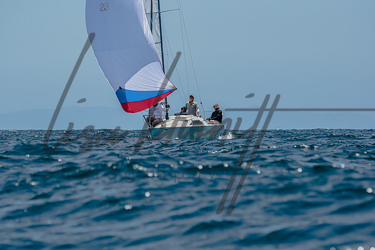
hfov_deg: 5.3
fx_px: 4037
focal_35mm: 387
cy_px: 125
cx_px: 188
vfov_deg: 3.6
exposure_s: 1/2000
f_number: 5.6
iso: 200
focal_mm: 250
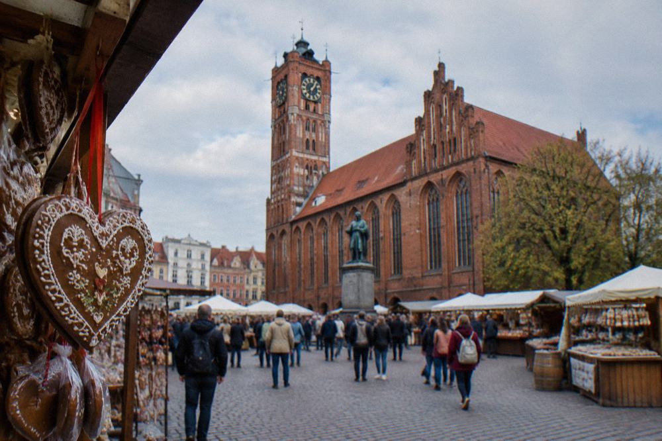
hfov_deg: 48.5
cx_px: 331
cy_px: 220
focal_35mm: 40
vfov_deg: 33.4
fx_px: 735
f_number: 7.1
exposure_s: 1/500
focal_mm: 40
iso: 500
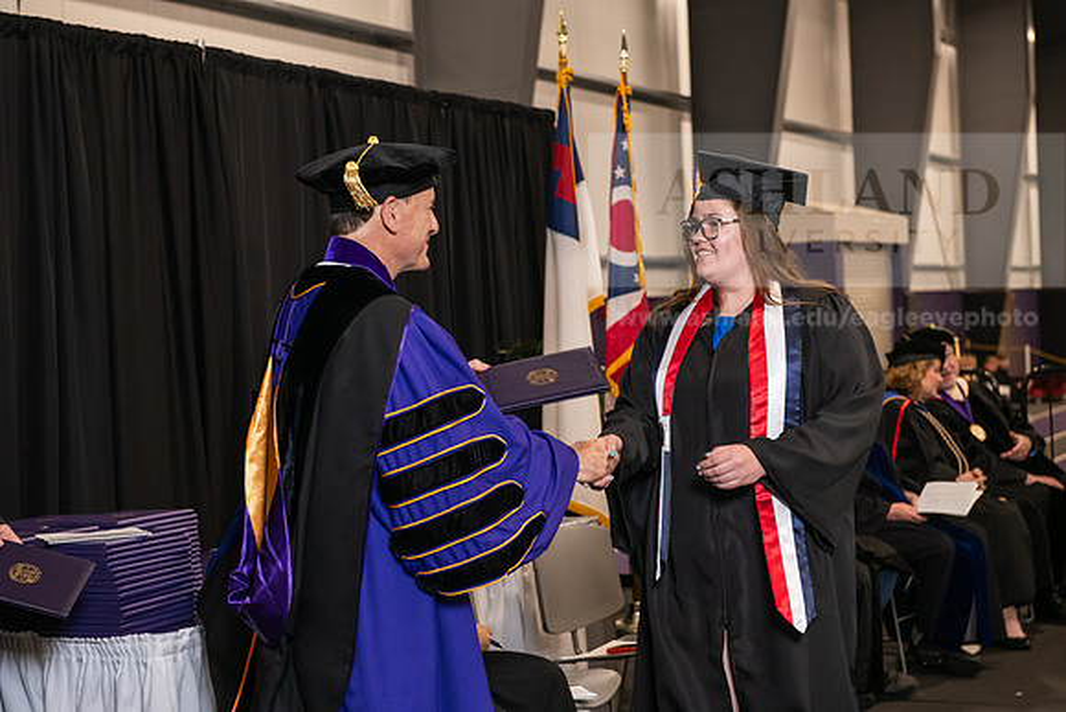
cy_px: 356
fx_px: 2073
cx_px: 533
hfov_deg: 28.8
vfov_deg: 19.5
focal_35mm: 70
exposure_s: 1/125
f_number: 5
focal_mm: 70
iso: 1600
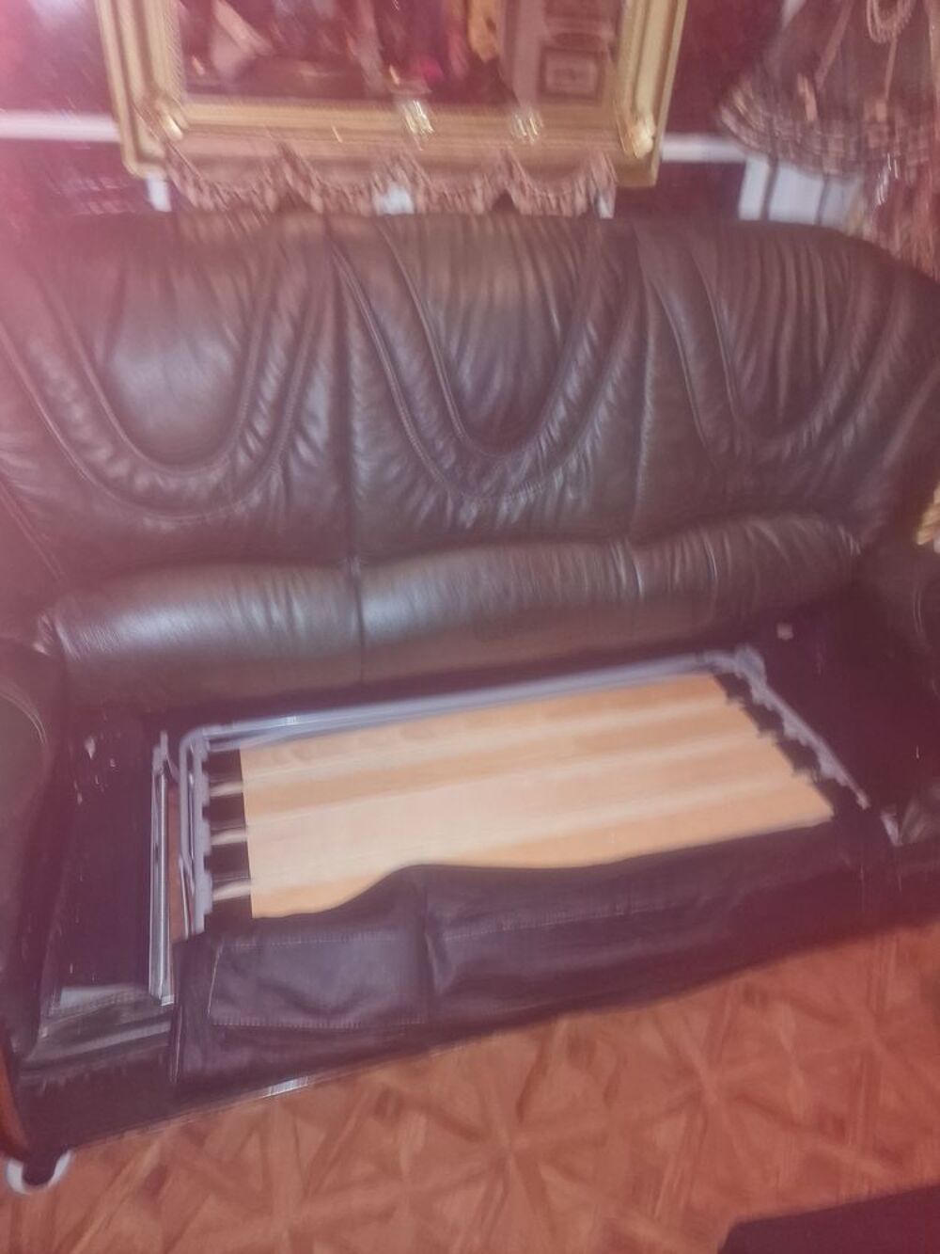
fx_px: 833
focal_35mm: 23
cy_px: 627
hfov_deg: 58.9
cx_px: 470
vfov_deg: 73.9
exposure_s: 1/25
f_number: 1.8
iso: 640
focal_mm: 6.4
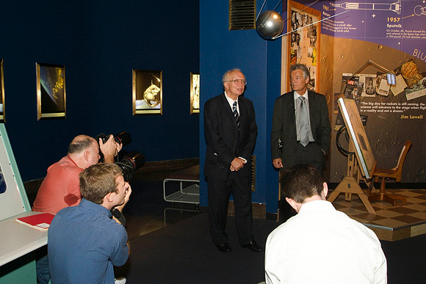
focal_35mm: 36
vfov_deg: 36.9
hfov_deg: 53.1
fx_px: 426
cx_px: 213
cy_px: 142
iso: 800
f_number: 8
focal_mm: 24
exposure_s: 1/20
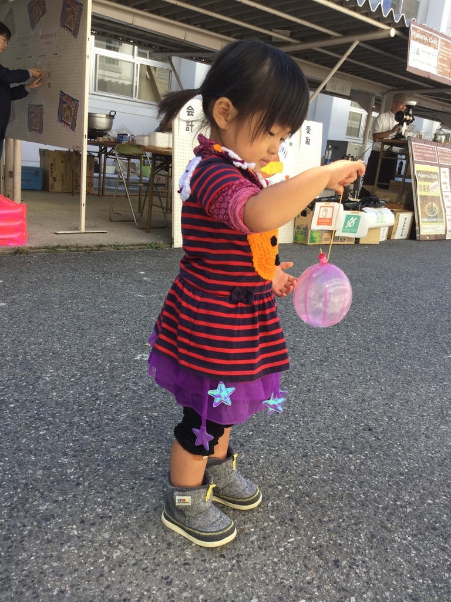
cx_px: 226
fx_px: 539
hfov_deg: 45.4
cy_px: 301
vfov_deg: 58.4
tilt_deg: -13.5
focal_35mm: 31
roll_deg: -5.8
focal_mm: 3.3
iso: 25
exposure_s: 1/178
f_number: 2.4
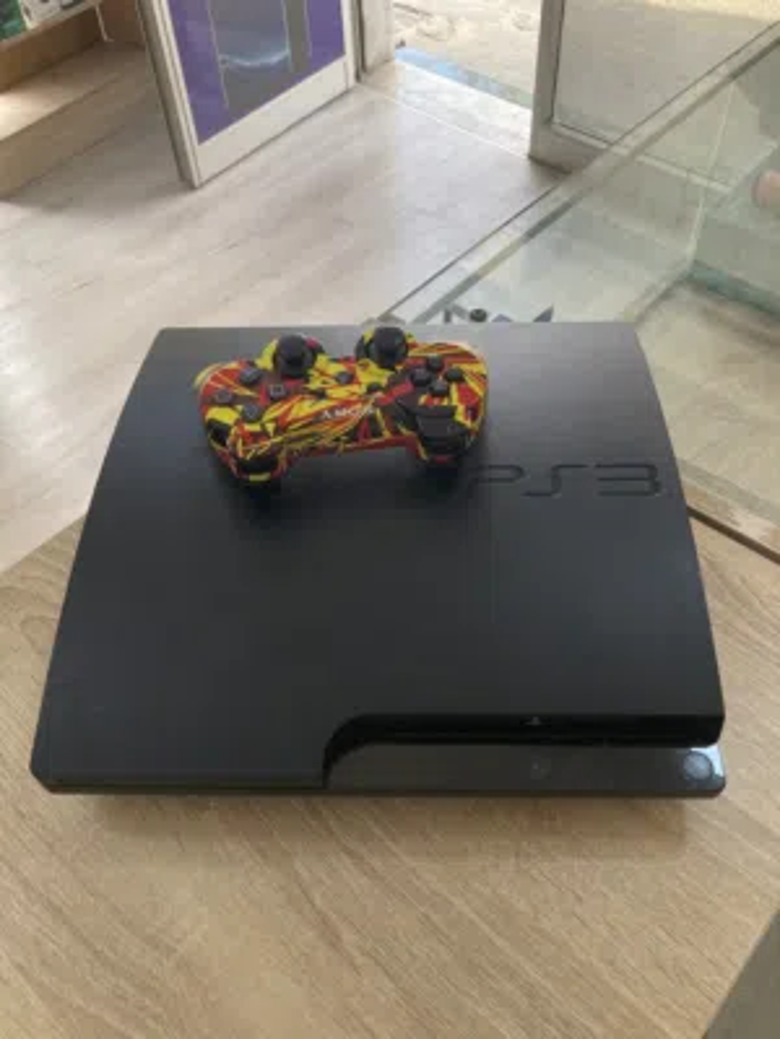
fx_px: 841
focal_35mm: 28
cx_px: 390
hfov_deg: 49.7
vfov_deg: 63.4
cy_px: 520
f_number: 1.8
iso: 50
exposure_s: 1/121
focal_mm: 3.99
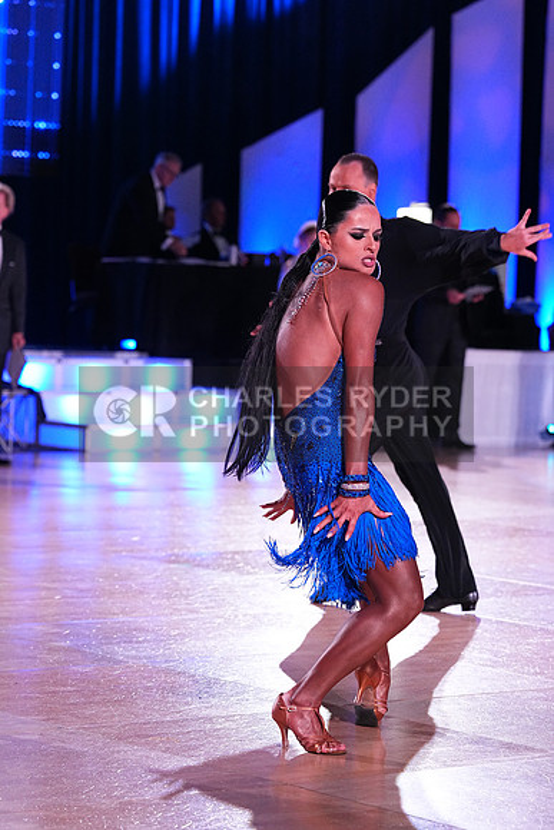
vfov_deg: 16.6
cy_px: 415
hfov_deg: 11.2
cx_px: 277
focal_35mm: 123
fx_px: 2837
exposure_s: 1/320
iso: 4000
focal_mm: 123
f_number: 4.5
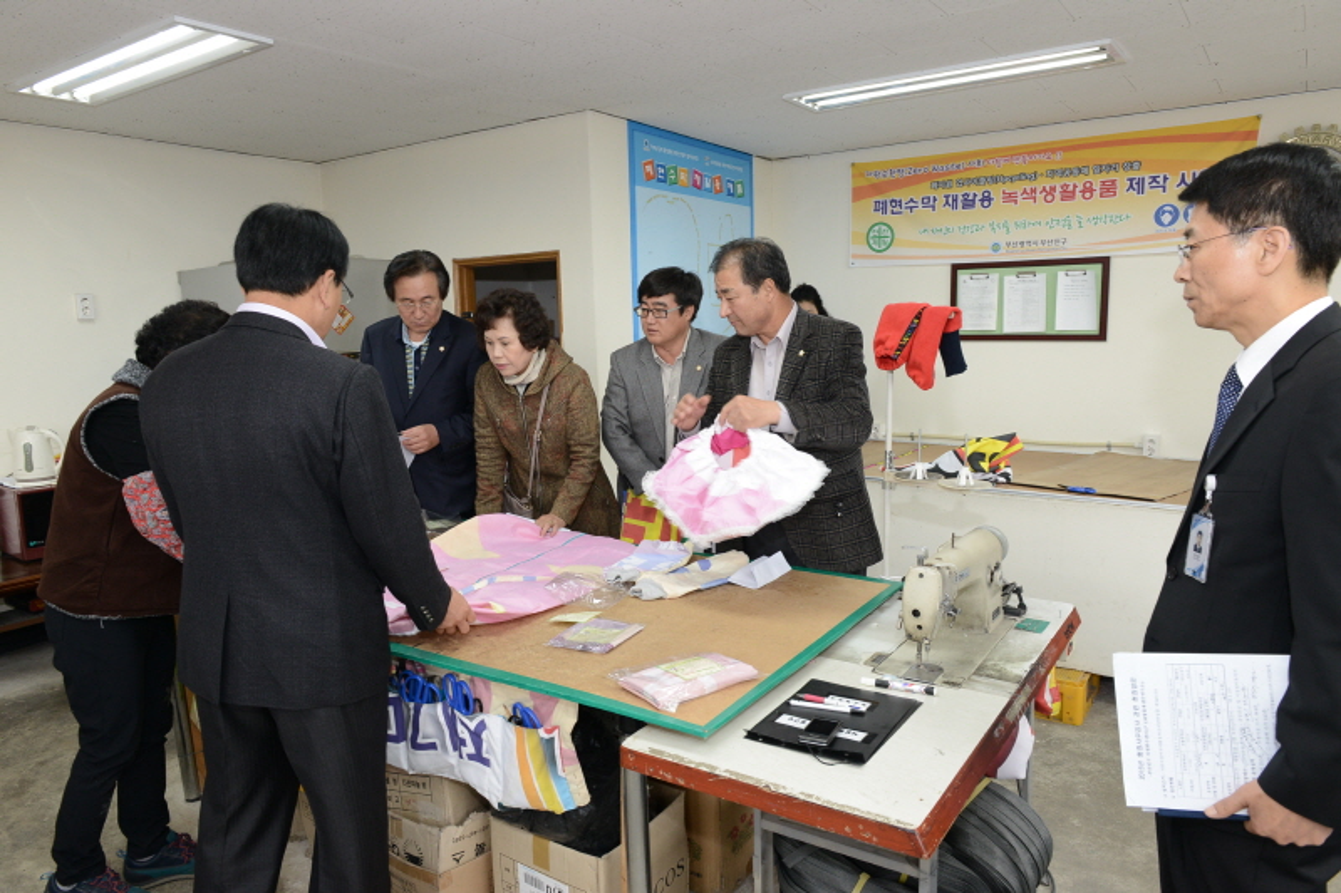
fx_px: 894
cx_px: 670
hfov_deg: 73.8
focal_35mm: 24
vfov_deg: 53.1
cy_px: 446
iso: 1250
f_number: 8
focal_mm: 24
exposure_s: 1/60
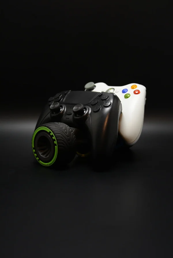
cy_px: 129
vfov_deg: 41.1
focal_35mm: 48
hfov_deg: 28.1
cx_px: 86
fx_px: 345
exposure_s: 1/60
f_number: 4.2
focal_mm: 32
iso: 640
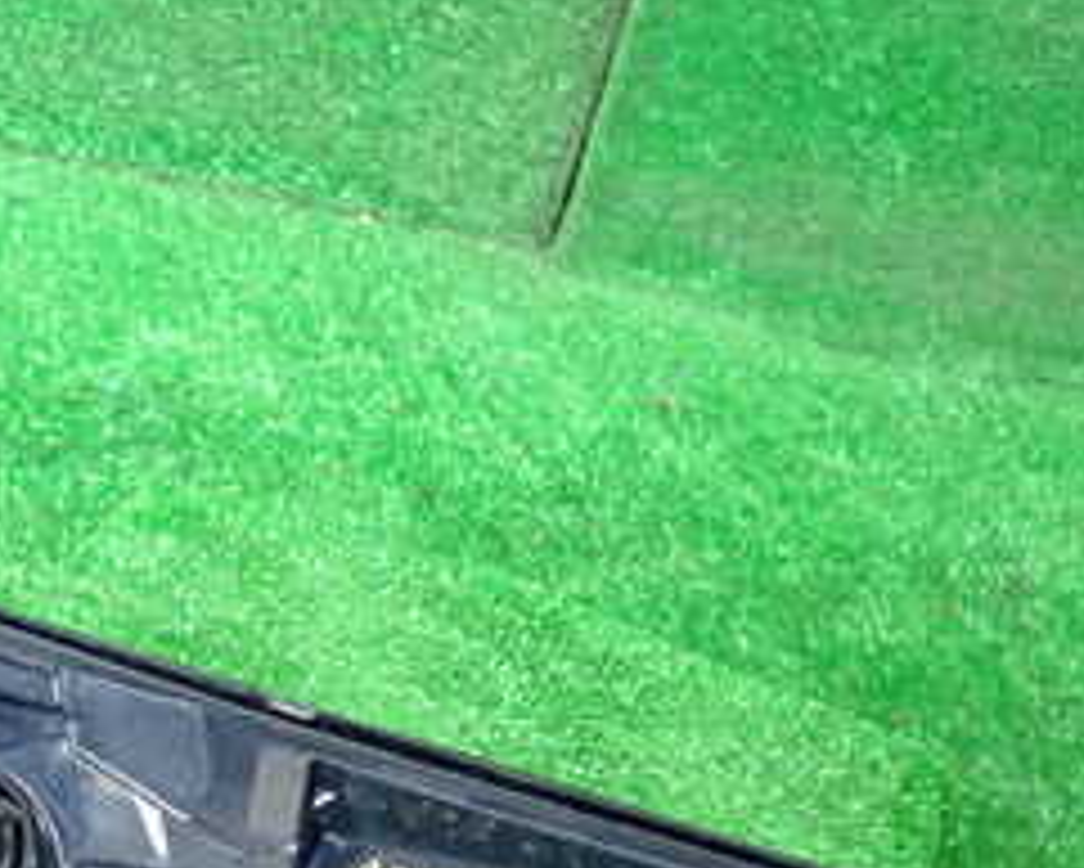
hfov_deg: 25.4
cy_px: 958
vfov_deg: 20.0
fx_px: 2343
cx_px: 153
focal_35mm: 73
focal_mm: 5.4
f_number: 2.3
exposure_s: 1/30
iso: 640
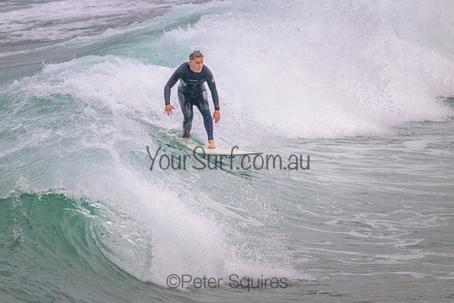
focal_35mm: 922
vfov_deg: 1.5
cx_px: 211
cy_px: 128
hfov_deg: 2.2
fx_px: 11627
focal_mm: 800
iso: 4500
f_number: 11
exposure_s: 1/1250
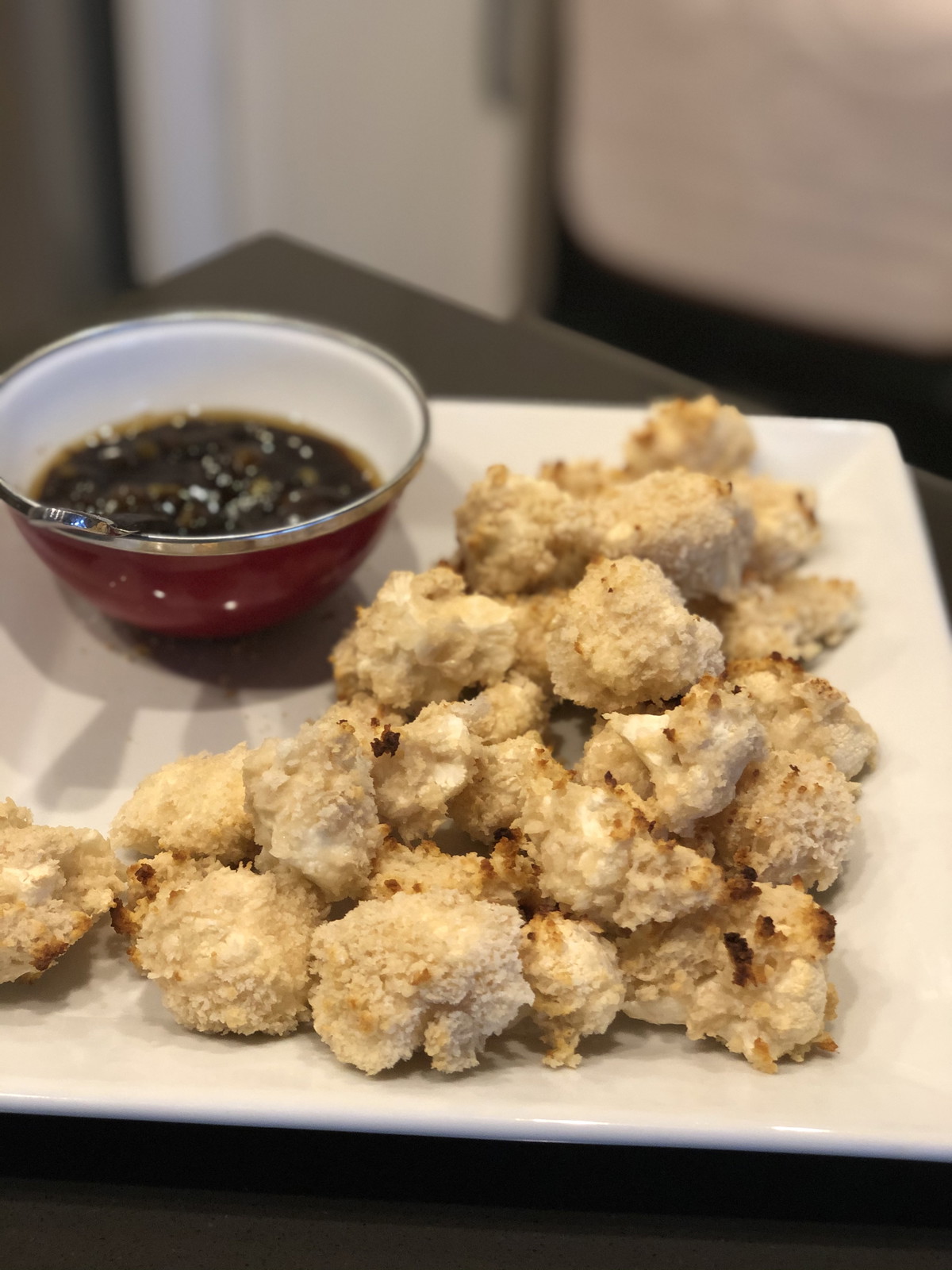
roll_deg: -2.2
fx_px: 1907
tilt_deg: -35.9
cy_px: 635
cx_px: 476
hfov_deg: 28.0
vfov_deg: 36.8
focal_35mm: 52
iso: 125
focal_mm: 6
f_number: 2.4
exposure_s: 1/30
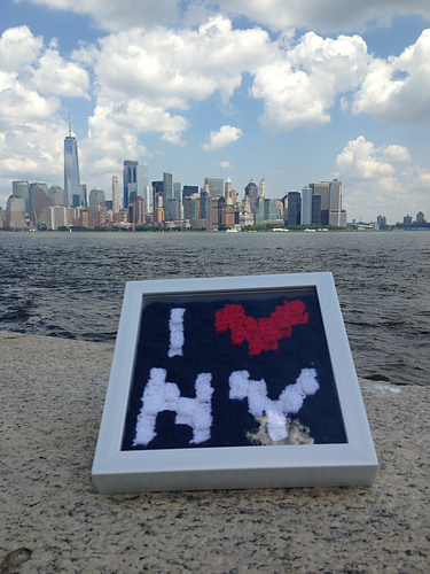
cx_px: 215
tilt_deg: -7.7
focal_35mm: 33
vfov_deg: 55.4
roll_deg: +1.5
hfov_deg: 42.9
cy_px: 287
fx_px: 547
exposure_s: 1/2088
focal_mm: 4.12
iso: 50
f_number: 2.4
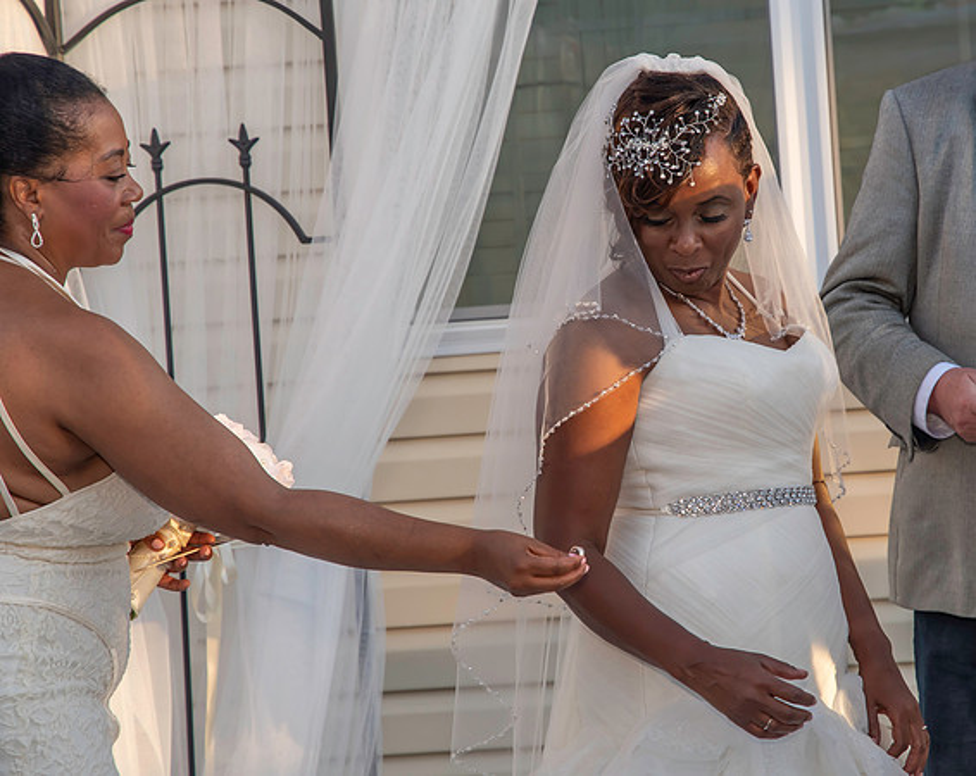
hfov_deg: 14.2
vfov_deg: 11.4
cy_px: 358
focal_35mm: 135
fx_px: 3899
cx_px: 650
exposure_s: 1/250
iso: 400
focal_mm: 72
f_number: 6.3
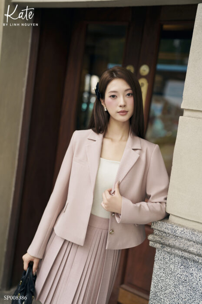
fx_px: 421
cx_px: 101
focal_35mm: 50
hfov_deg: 27.0
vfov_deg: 39.6
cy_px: 152
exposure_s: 1/800
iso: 320
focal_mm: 50
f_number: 2
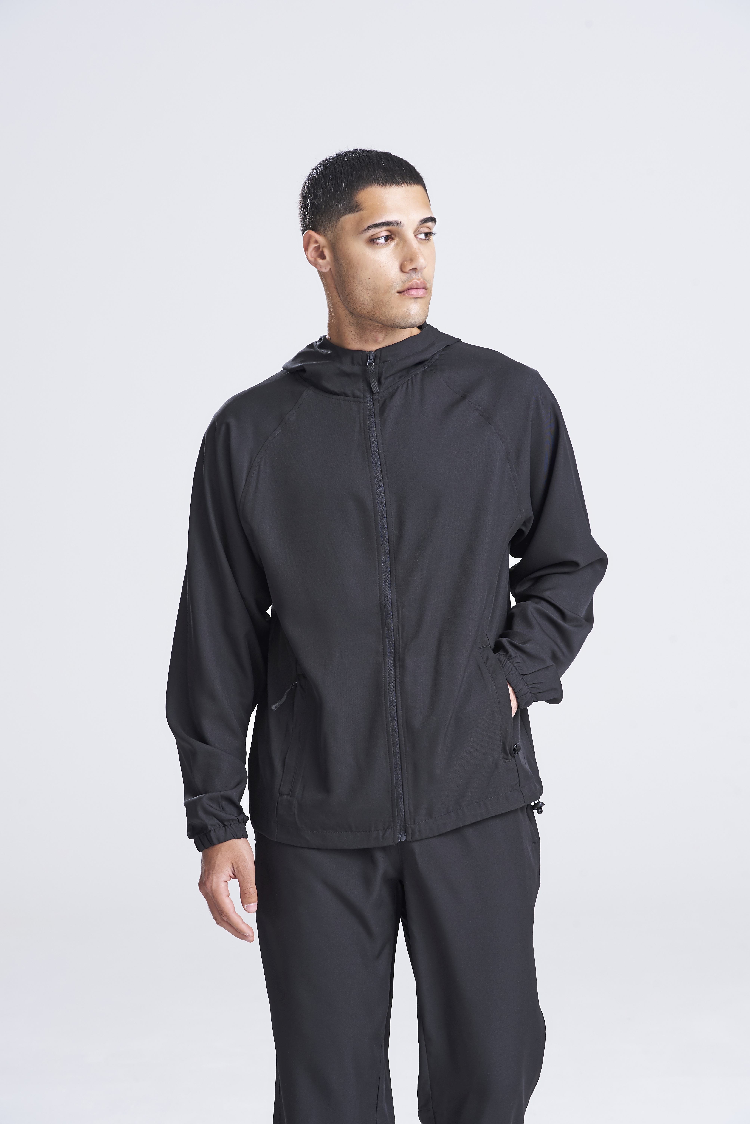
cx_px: 375
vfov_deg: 17.6
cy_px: 562
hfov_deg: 11.8
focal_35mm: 116
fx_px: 3621
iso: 400
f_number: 10
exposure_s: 1/160
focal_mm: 116
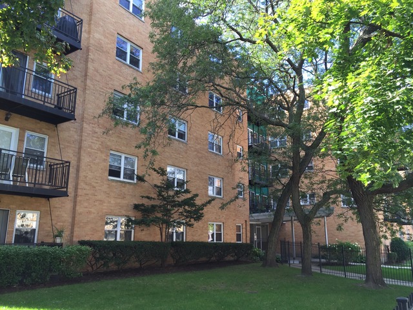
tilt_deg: +10.6
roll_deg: +0.3
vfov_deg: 48.2
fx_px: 346
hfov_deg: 61.7
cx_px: 206
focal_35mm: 29
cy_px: 155
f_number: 2.2
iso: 32
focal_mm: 4.15
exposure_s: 1/163
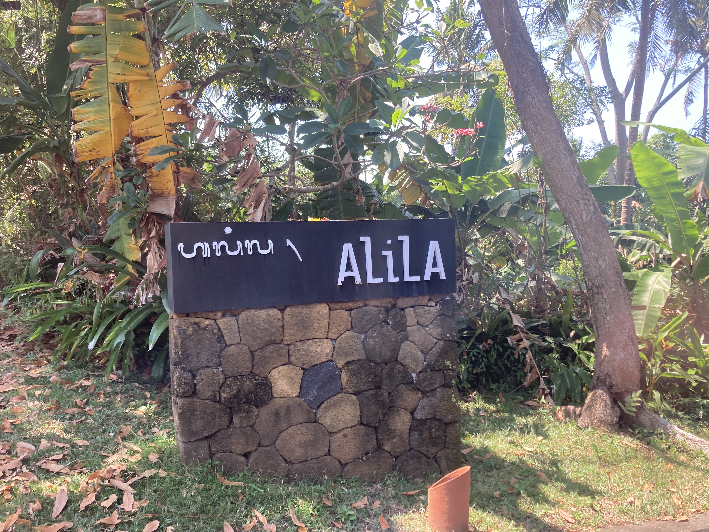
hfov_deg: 63.4
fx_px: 573
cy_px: 266
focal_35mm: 28
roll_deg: +2.6
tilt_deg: -2.0
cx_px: 354
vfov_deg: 49.7
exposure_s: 1/120
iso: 50
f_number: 1.8
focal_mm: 3.99
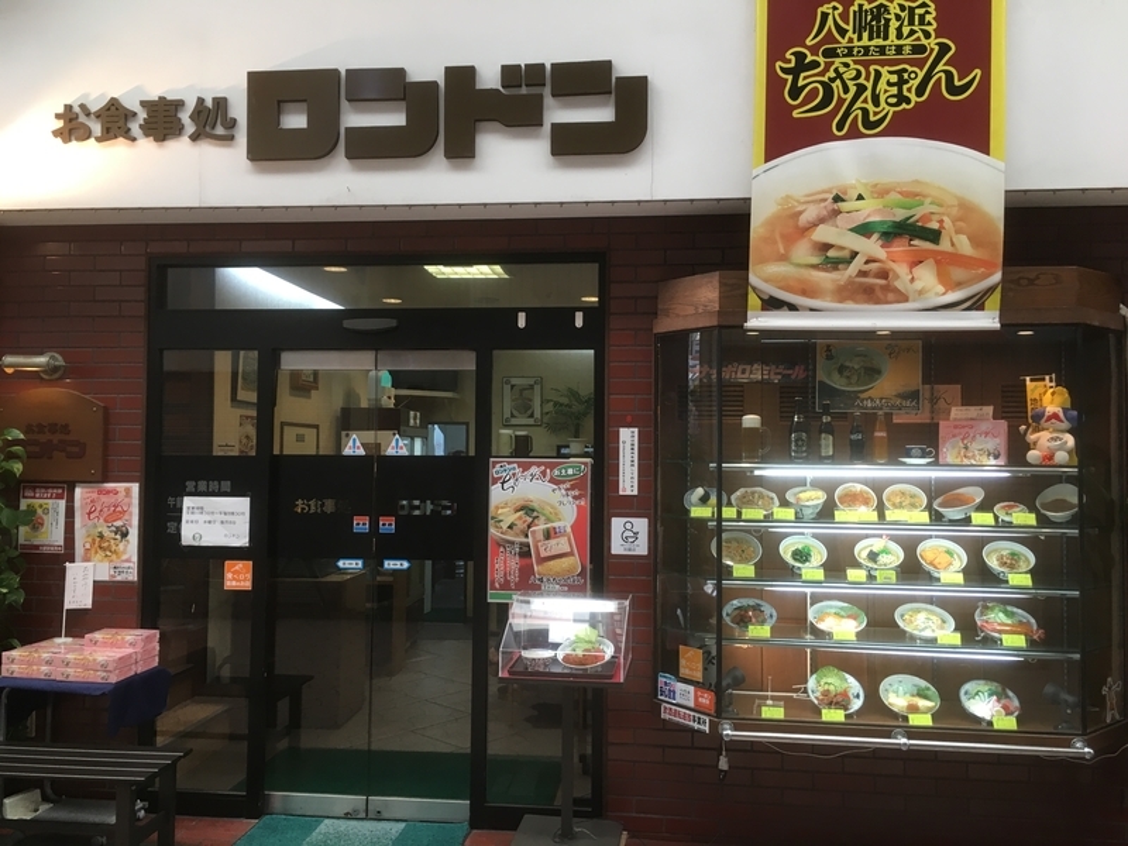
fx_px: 945
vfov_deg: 48.2
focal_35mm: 29
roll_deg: -1.0
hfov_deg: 61.7
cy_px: 423
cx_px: 564
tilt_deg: +1.6
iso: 32
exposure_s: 1/30
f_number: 2.2
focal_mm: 4.15
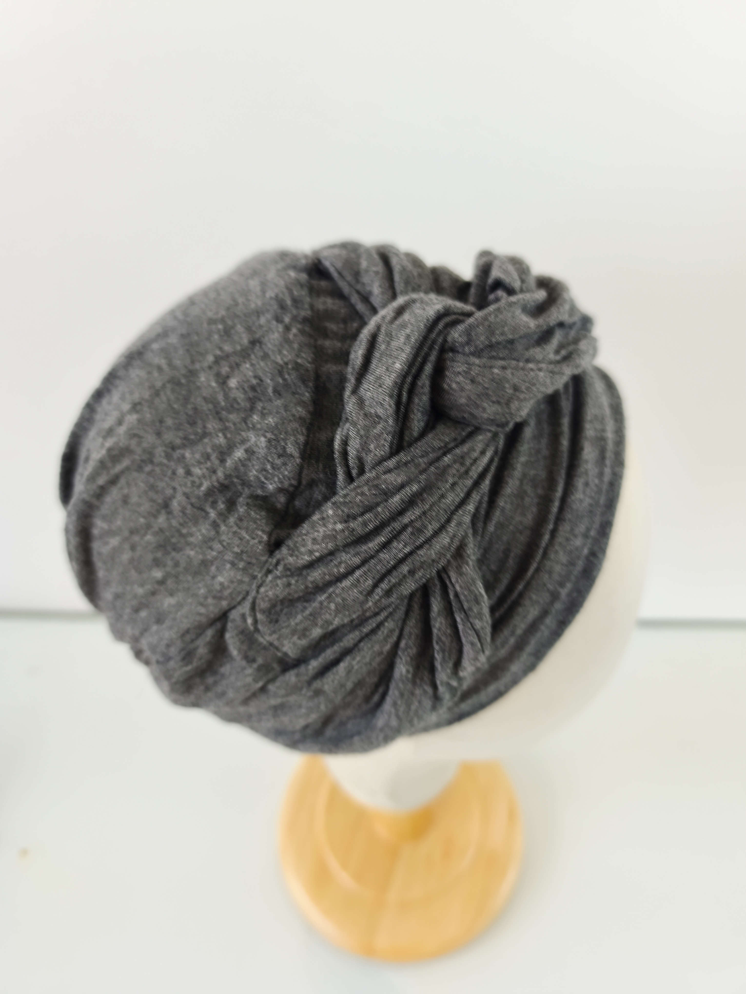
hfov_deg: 58.9
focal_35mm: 23
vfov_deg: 73.9
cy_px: 497
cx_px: 373
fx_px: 661
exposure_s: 1/6
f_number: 1.65
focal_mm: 6.14
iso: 50
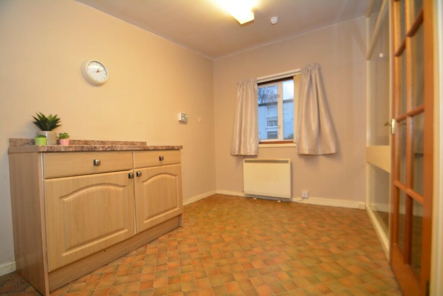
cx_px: 222
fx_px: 185
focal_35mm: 15
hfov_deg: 100.4
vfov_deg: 77.4
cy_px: 148
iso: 100
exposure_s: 1/13
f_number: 4
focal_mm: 10
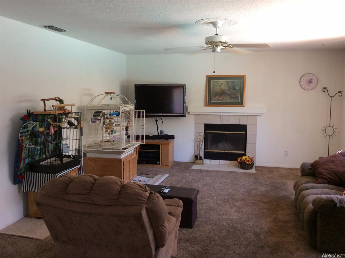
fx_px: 318
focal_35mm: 32
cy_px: 129
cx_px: 172
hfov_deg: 56.9
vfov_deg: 44.0
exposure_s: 1/24
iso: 64
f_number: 2.4
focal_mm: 3.3
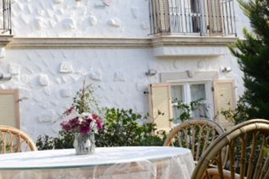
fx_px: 493
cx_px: 87
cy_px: 52
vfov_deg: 20.5
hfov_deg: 30.3
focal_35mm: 66
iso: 250
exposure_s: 1/250
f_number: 5.6
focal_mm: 26
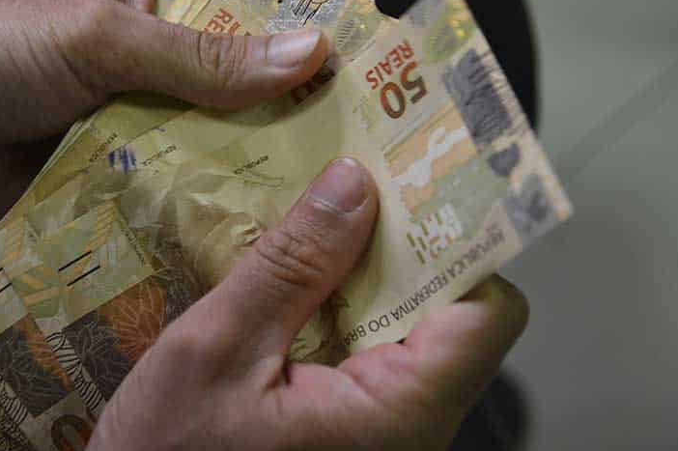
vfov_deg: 20.9
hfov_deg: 30.9
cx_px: 255
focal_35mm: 65
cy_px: 186
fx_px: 1223
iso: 1250
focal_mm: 48
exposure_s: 1/160
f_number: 4
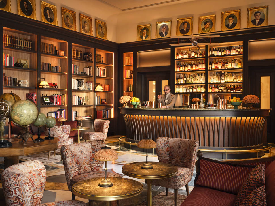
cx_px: 138
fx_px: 286
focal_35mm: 36
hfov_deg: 51.3
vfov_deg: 39.7
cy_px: 103
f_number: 11
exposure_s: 1/2.5
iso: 800
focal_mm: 45
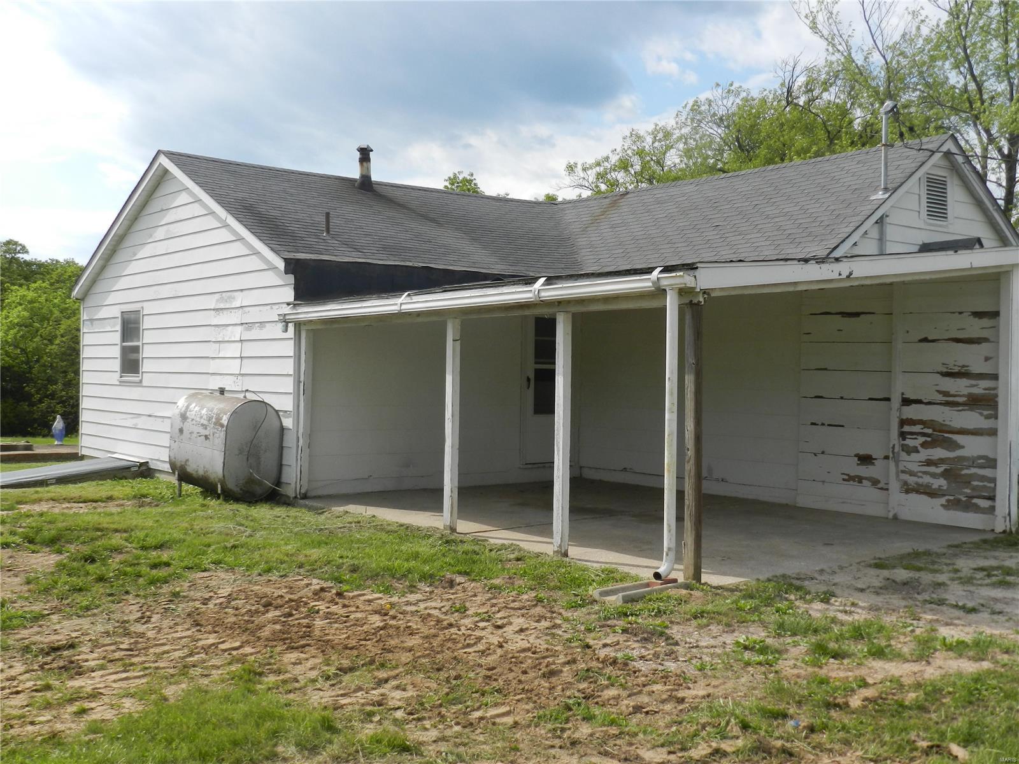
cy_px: 382
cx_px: 510
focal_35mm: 38
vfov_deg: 37.7
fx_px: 1119
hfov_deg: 49.0
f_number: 4.5
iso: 160
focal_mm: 6.7
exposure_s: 1/1000
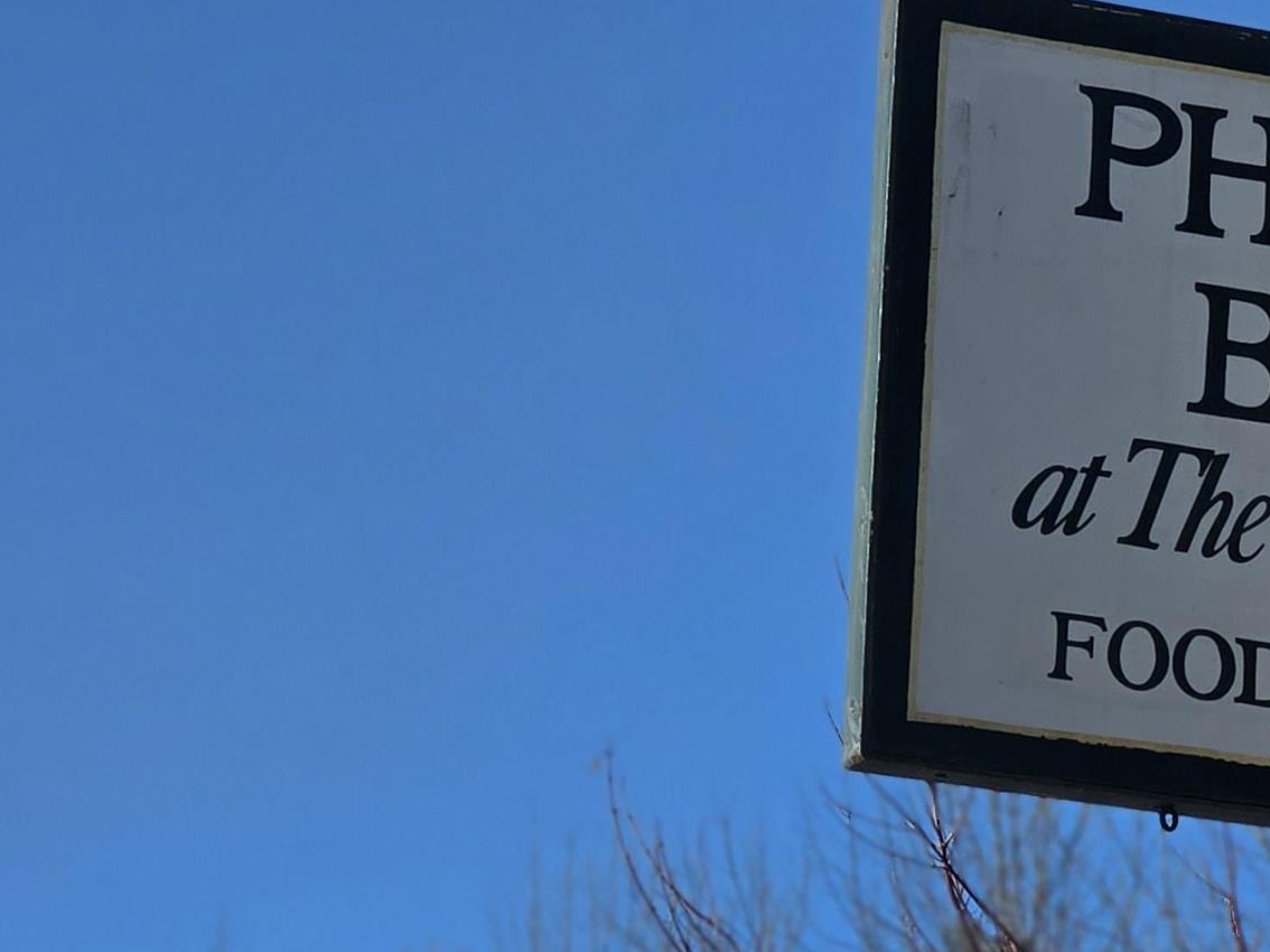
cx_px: 1542
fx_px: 6859
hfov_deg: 10.4
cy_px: 615
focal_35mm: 187
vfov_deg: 7.9
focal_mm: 7.9
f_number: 2.4
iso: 50
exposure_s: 1/1920
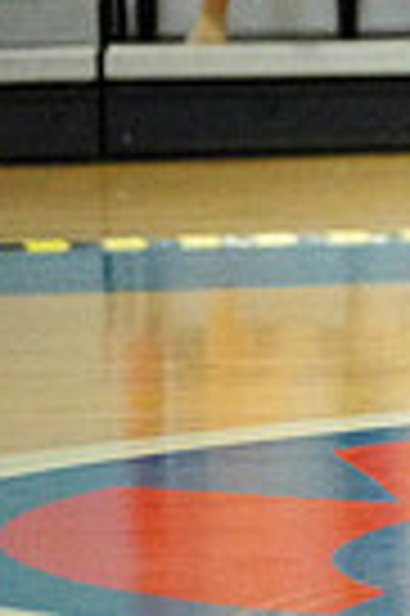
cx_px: 1171
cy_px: 304
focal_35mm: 635
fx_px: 10875
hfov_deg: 2.1
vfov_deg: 3.3
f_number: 2.8
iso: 25600
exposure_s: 1/1600
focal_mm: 150
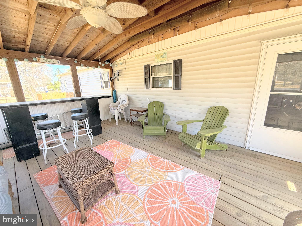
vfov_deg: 85.7
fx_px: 122
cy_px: 113
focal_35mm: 14
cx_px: 151
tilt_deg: -13.2
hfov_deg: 102.1
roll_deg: +1.2
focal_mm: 2.22
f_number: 2.2
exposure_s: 1/99
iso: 125
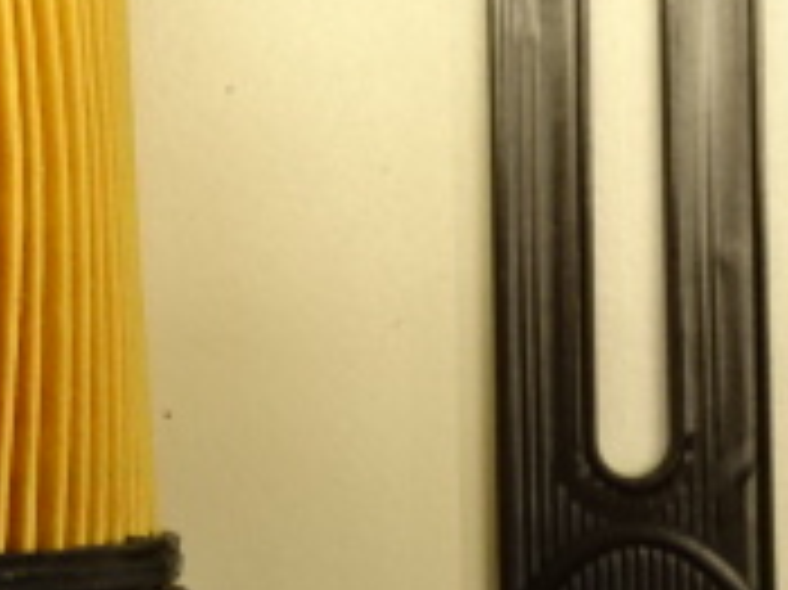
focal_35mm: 117
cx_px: 153
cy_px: 113
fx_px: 2662
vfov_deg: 12.6
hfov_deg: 16.7
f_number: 4
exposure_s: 1/40
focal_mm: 5.43
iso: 80
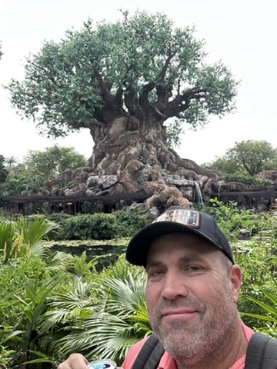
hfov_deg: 46.8
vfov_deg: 60.0
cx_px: 138
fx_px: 320
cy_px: 184
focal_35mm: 30
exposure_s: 1/203
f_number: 1.9
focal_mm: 2.69
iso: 25
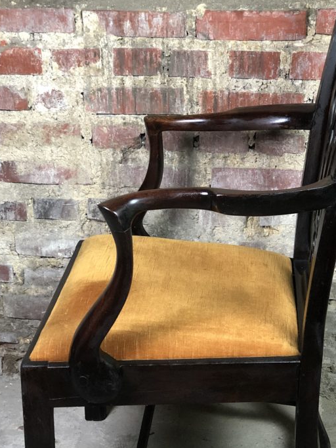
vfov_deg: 25.0
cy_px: 266
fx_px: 1010
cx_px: 180
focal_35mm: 78
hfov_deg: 18.9
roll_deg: +0.7
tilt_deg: -20.7
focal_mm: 6
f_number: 2.4
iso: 160
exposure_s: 1/33
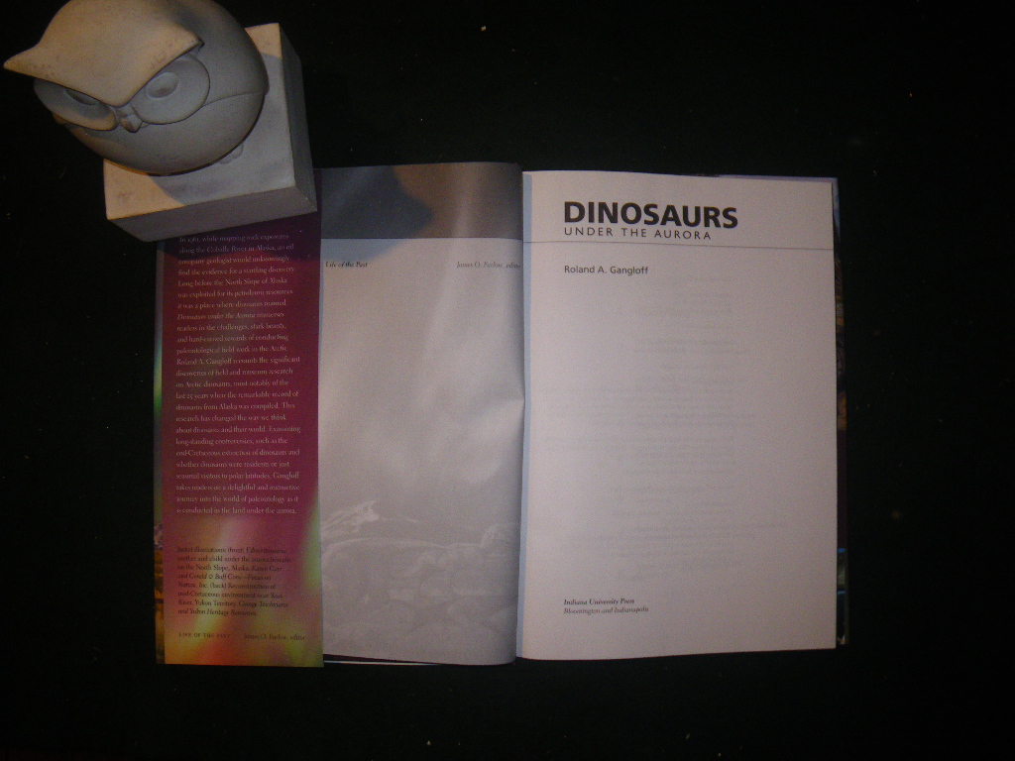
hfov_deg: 63.4
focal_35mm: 28
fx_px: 821
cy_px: 380
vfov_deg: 49.7
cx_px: 508
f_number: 3.5
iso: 200
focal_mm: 5
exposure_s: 1/50
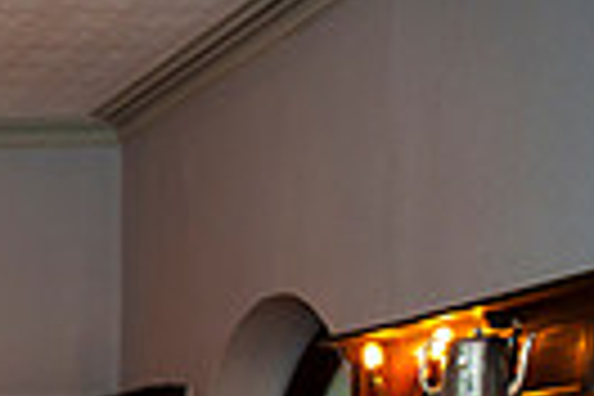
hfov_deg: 13.8
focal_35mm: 123
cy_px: 835
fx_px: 2029
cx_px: -630
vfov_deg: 10.2
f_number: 4.5
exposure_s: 1/60
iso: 640
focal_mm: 28
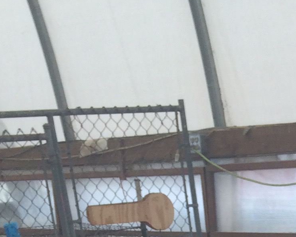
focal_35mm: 125
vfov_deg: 10.1
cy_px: 644
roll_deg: +2.4
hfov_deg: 14.6
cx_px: 413
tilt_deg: -22.6
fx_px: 1095
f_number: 2.2
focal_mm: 4.15
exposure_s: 1/120
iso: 40
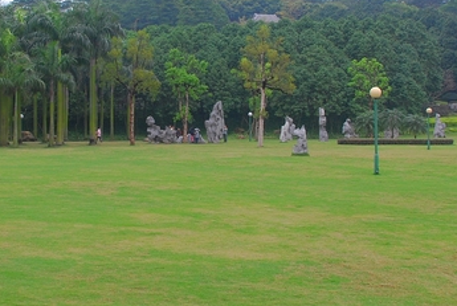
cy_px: 72
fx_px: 852
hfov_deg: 29.9
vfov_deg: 20.2
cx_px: 167
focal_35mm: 67
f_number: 6.3
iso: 200
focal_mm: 22
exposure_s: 1/60
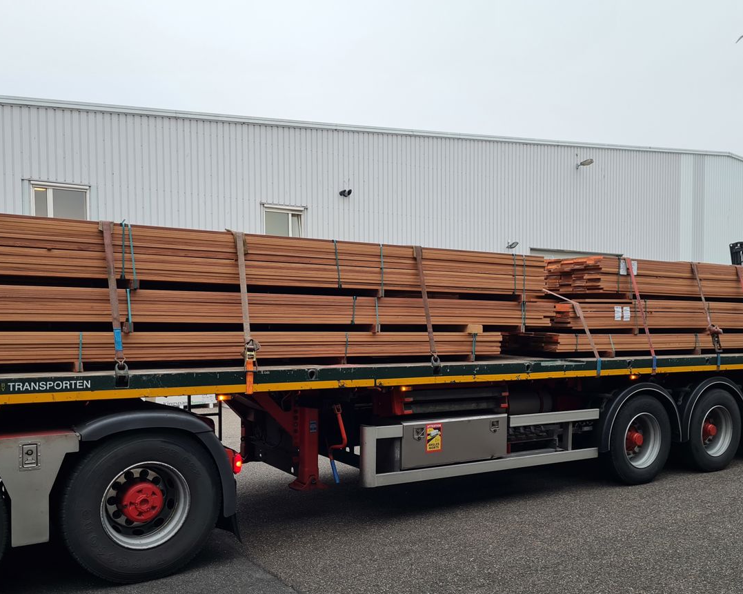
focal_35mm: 33
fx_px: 725
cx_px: 375
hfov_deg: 54.2
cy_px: 345
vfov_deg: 44.4
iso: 100
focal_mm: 5.4
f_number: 1.8
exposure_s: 1/100
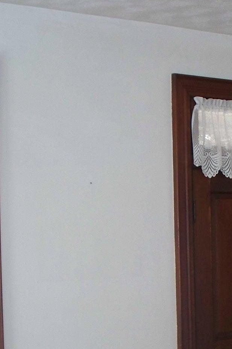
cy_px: 244
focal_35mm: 83
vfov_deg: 24.3
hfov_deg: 16.1
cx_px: 241
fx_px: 802
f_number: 2.8
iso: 200
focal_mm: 7.54
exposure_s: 1/40
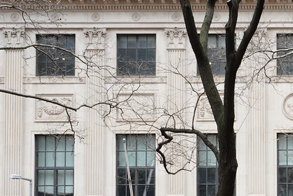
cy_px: 193
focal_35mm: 140
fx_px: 1140
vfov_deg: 9.7
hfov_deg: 14.0
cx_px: 400
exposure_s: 1/80
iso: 400
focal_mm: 40
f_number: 9
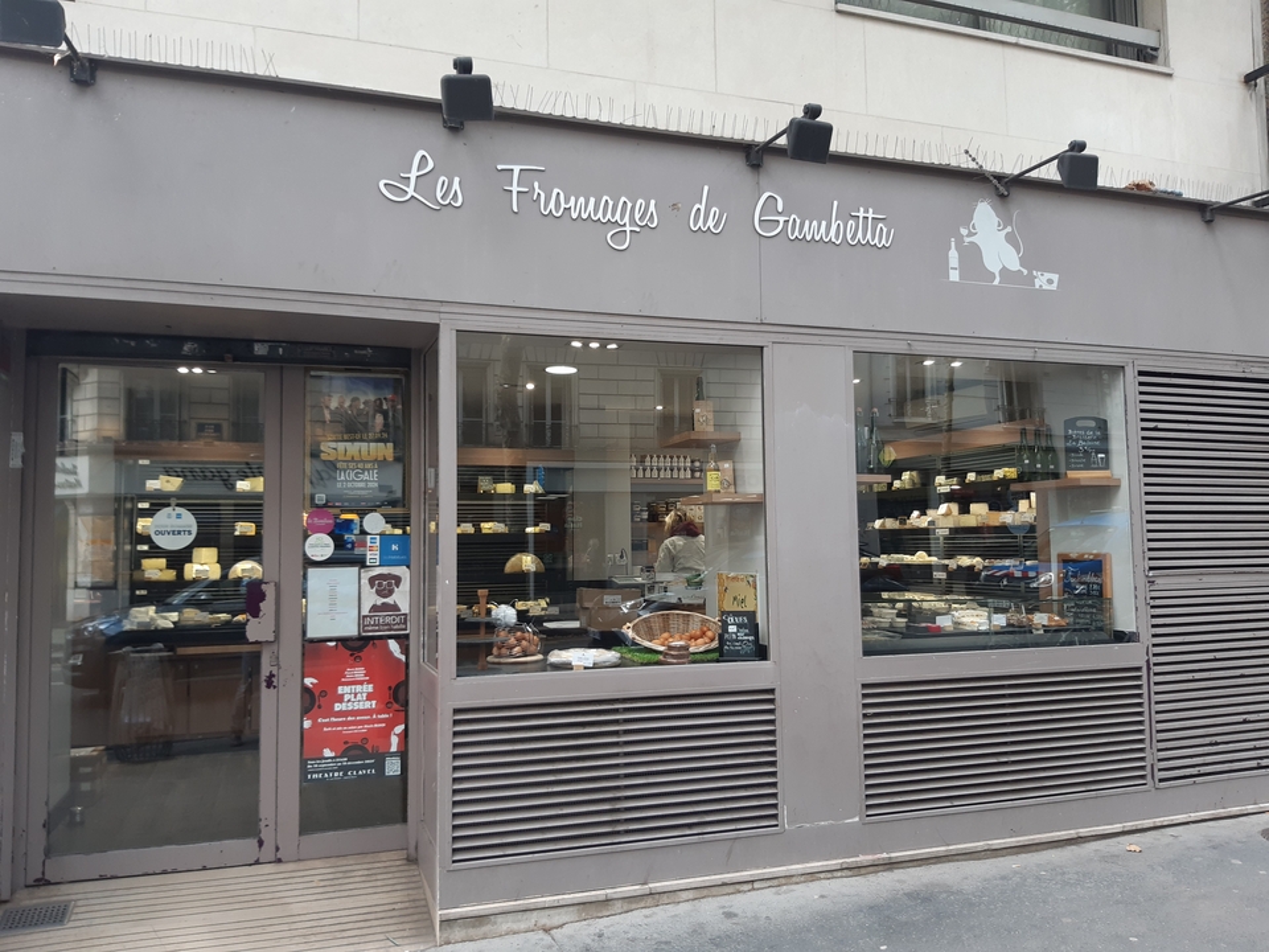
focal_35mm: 26
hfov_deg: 67.3
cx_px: 634
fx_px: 953
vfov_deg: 53.1
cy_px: 476
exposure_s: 1/100
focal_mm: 3.92
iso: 50
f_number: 1.7
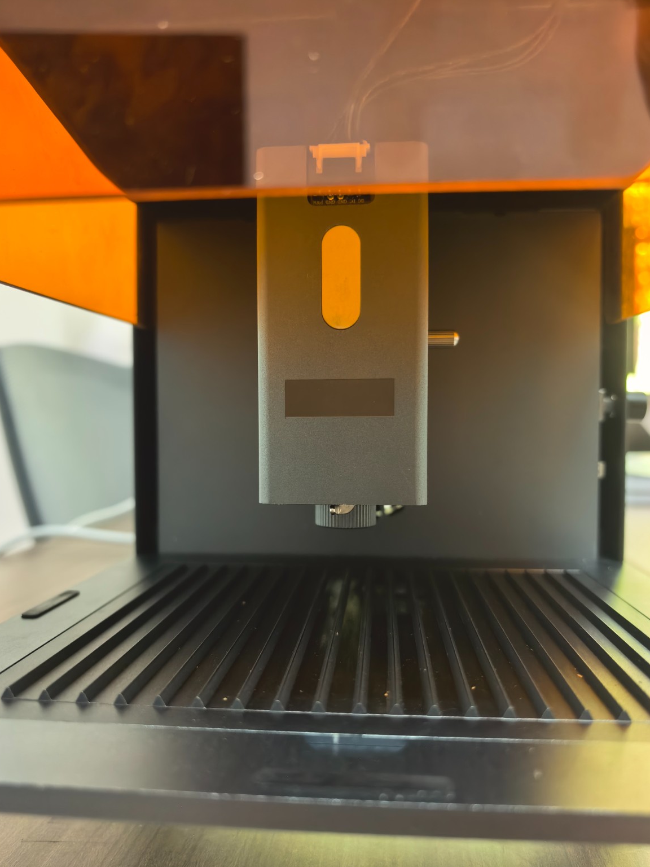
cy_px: 446
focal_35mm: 25
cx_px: 313
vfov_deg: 69.4
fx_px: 626
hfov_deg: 54.9
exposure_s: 1/50
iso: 250
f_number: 2
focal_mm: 6.98
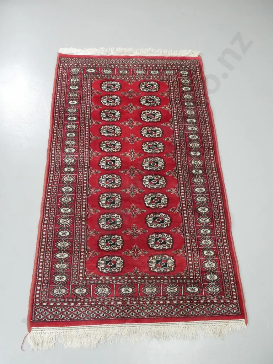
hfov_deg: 46.8
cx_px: 136
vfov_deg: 60.0
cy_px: 182
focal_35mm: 30
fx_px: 315
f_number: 8
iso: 3200
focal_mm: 15
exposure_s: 1/25
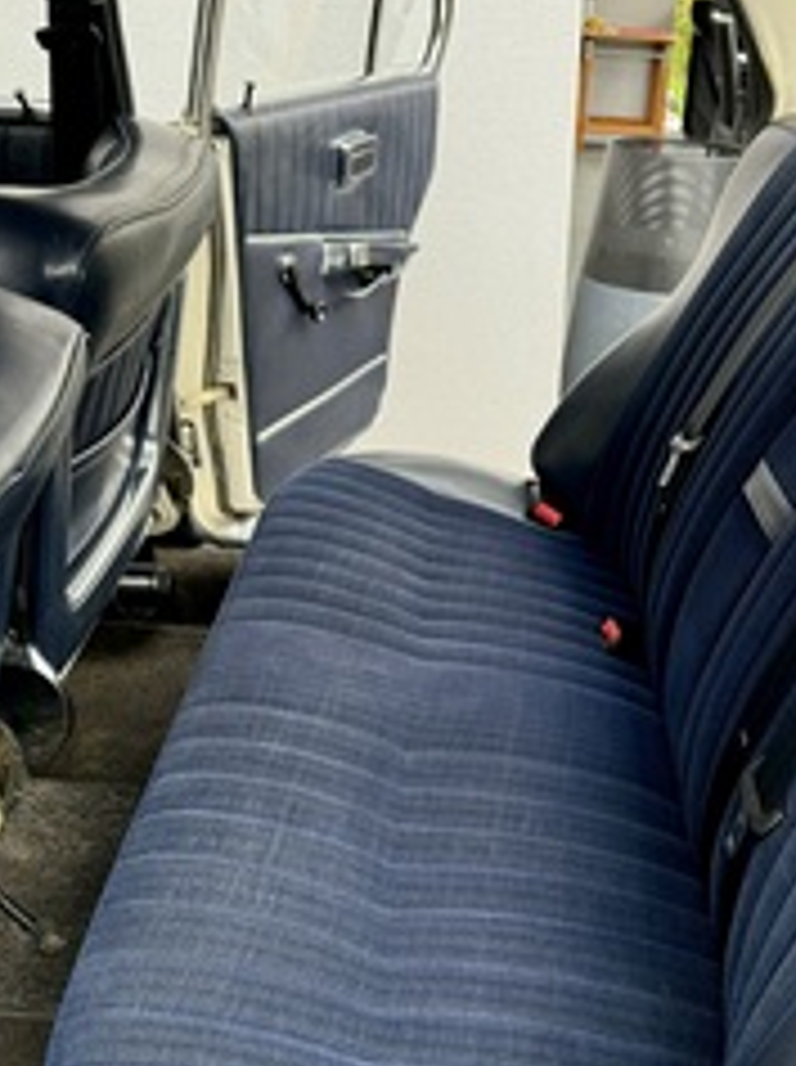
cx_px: 533
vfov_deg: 48.2
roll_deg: -4.5
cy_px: 708
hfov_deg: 37.2
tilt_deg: -31.8
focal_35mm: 38
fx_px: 1168
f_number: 1.78
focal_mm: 6.76
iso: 100
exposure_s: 1/130
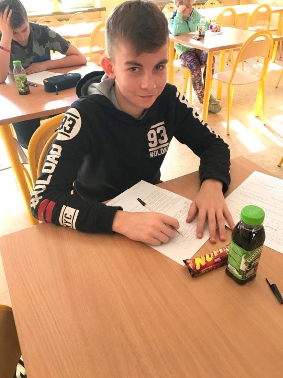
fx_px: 305
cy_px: 189
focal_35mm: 28
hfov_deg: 49.7
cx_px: 142
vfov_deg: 63.4
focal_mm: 3.99
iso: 32
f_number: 1.8
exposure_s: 1/50
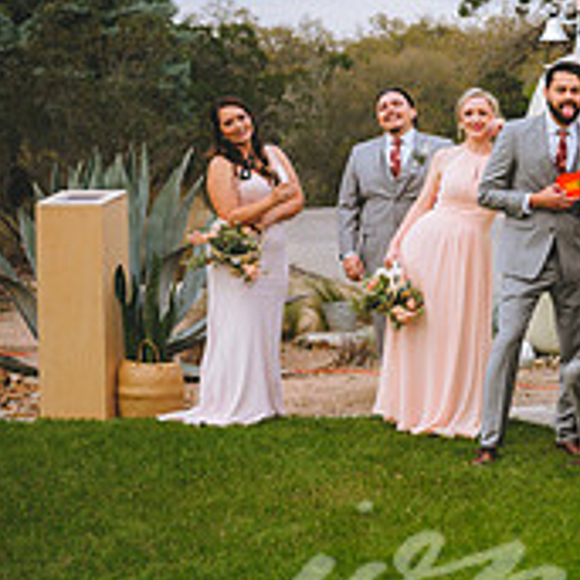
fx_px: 2294
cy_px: 193
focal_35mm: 121
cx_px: 919
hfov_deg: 13.4
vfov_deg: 14.4
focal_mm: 42
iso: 160
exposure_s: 1/160
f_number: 2.8
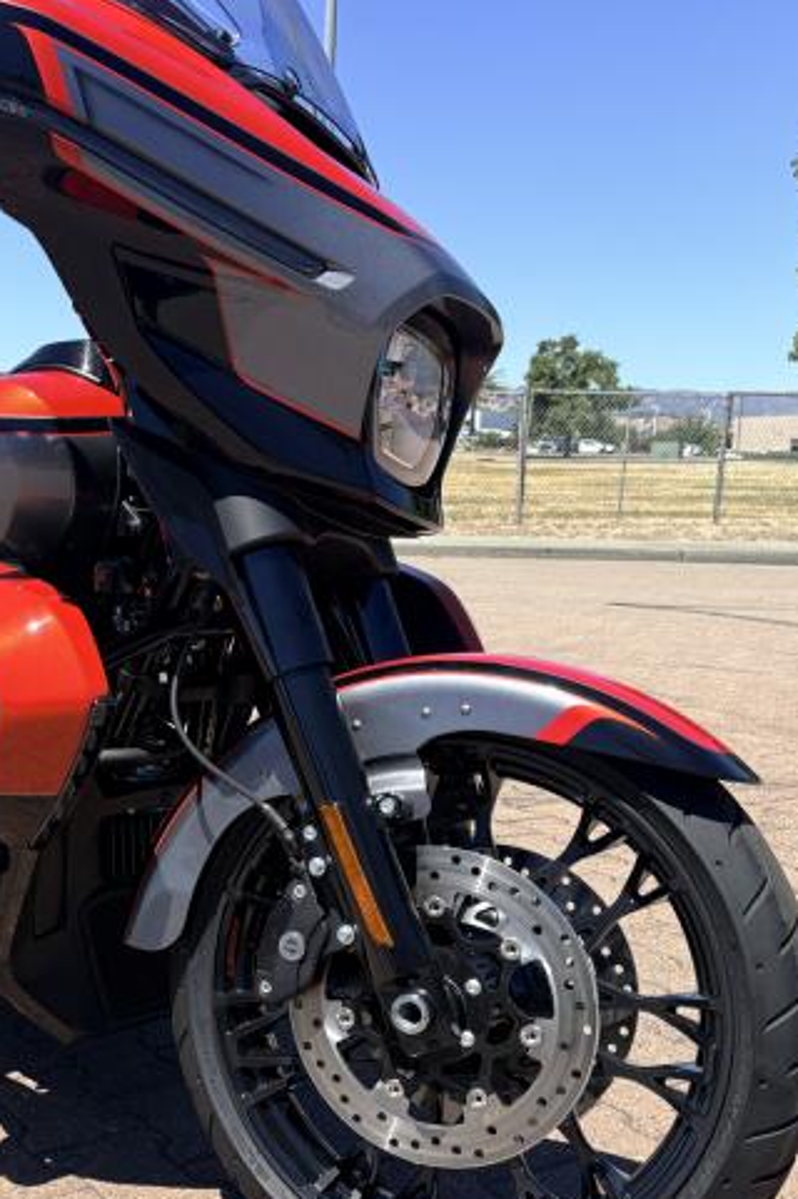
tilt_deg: -9.1
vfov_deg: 43.5
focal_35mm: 45
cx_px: 97
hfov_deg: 28.8
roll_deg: -1.2
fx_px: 1498
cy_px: 705
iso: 50
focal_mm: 5.96
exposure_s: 1/2208
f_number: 1.6
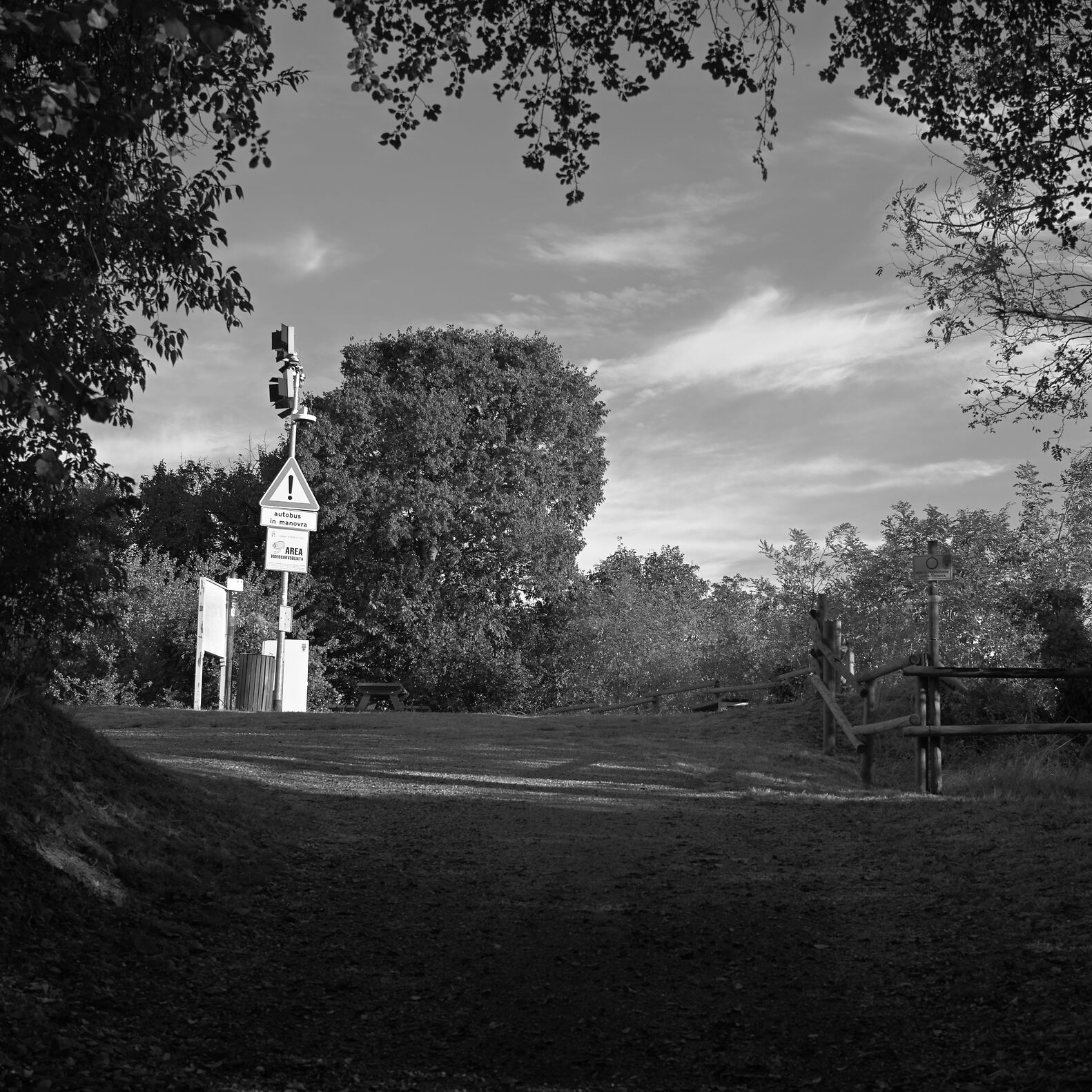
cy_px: 549
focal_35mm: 58
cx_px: 696
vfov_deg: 29.6
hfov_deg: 29.4
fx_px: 2070
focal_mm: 30
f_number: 5
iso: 100
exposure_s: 1/320
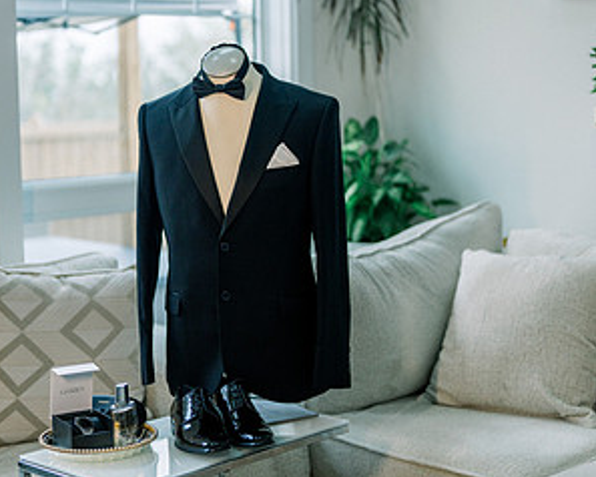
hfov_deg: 26.8
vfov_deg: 21.5
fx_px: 1253
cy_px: 178
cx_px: 297
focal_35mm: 71
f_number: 1.4
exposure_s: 1/1600
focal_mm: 50
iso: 800
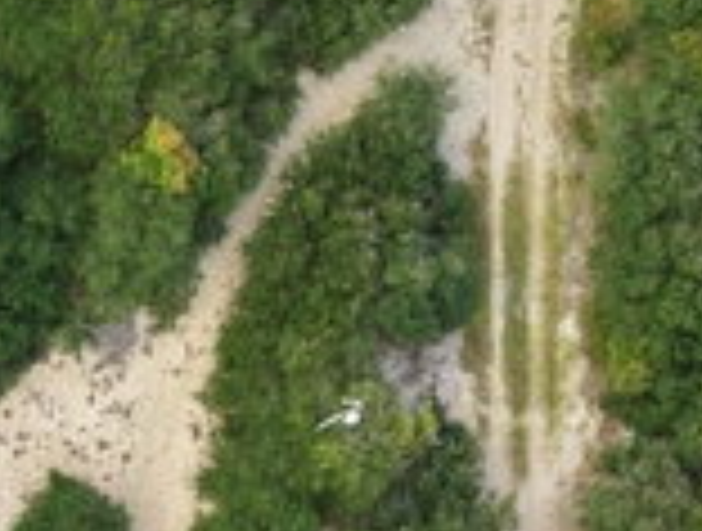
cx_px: -205
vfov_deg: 14.4
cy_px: 720
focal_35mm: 98
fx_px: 1994
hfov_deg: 18.6
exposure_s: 1/400
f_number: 1.8
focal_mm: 8.7
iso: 140
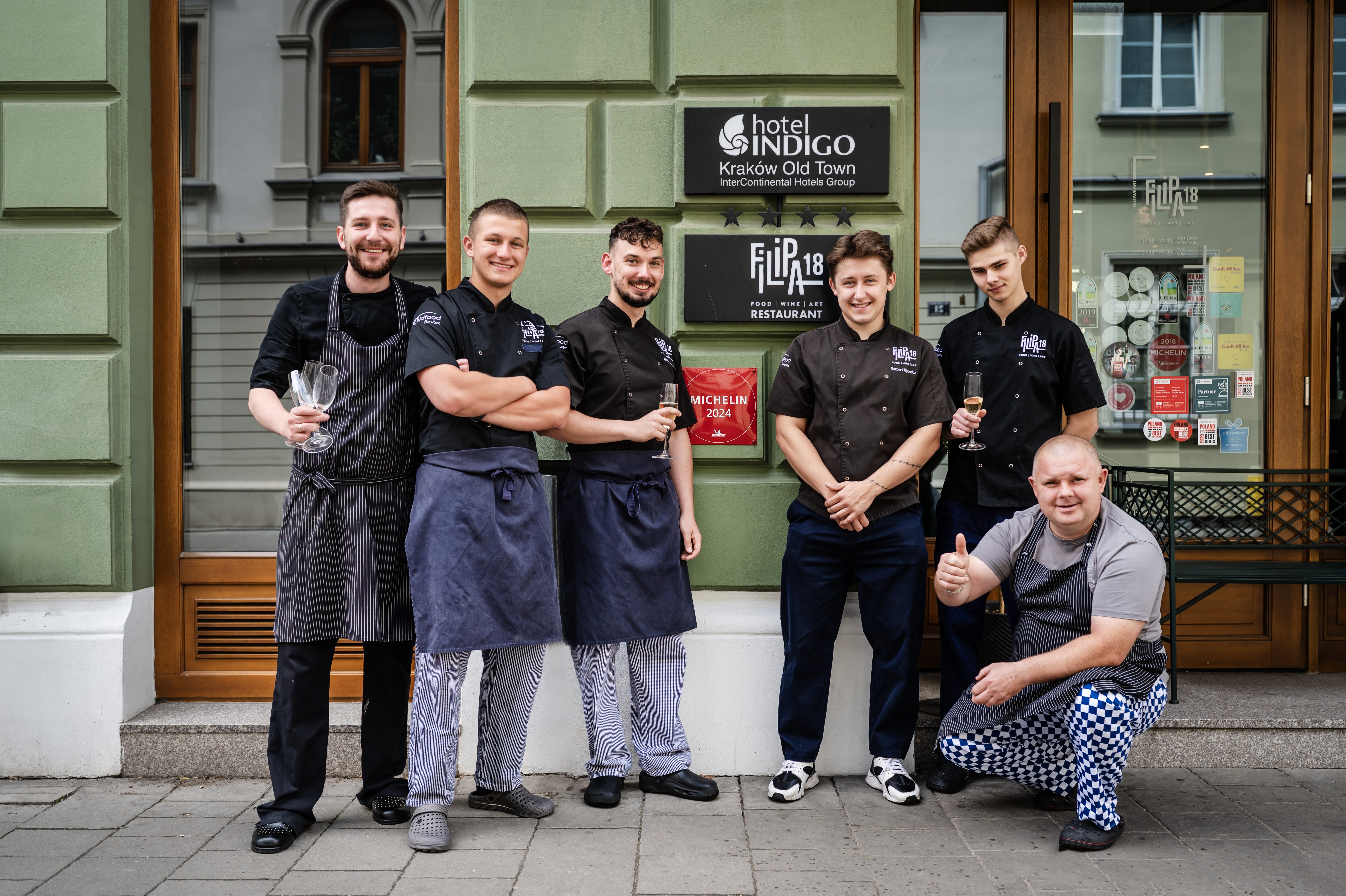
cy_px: 448
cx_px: 673
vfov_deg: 37.8
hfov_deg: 54.5
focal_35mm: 35
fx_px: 1308
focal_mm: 35
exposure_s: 1/200
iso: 100
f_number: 3.5
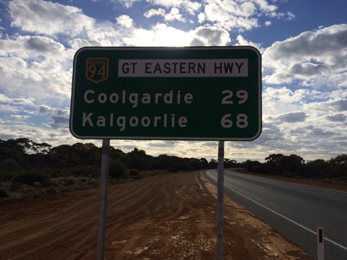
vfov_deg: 46.8
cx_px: 179
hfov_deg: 60.0
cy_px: 134
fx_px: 301
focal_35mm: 30
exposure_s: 1/5882
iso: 32
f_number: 2.2
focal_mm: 4.15
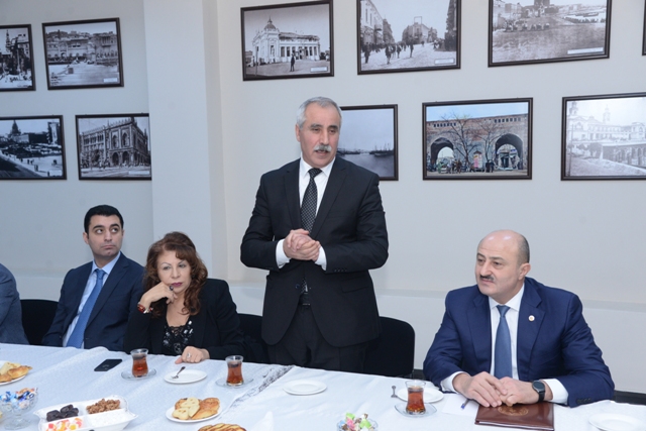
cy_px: 216
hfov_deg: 48.4
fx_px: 718
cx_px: 323
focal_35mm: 40
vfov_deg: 33.4
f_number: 5.6
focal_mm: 40
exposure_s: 1/125
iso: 1600
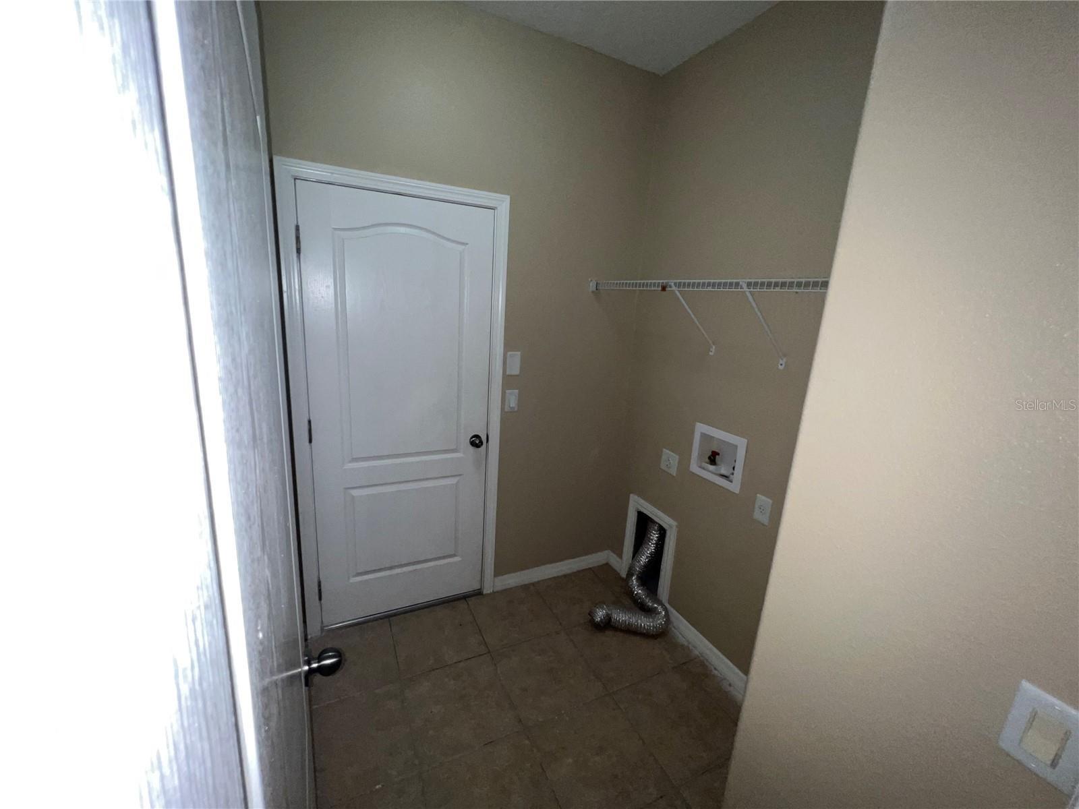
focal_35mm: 13
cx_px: 540
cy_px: 404
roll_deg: -2.5
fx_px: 405
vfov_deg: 89.9
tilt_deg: -14.3
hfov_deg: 106.2
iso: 100
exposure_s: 1/60
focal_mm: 1.57
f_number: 1.8
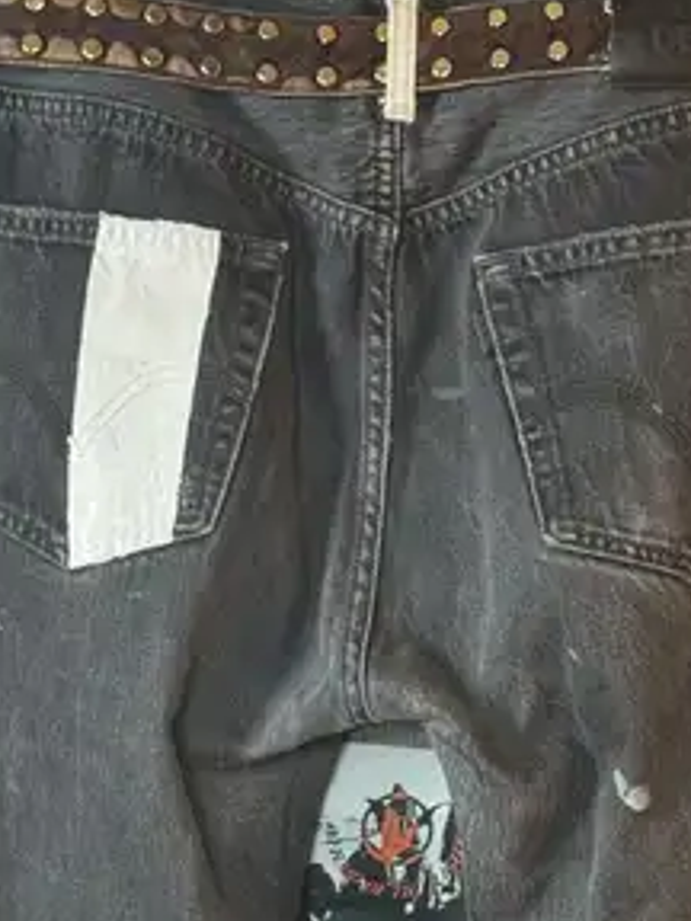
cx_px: 413
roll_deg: +0.3
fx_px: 3194
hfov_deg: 12.3
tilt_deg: -9.1
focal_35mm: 120
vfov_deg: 15.9
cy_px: 1027
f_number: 1.78
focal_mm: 6.76
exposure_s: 1/50
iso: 160
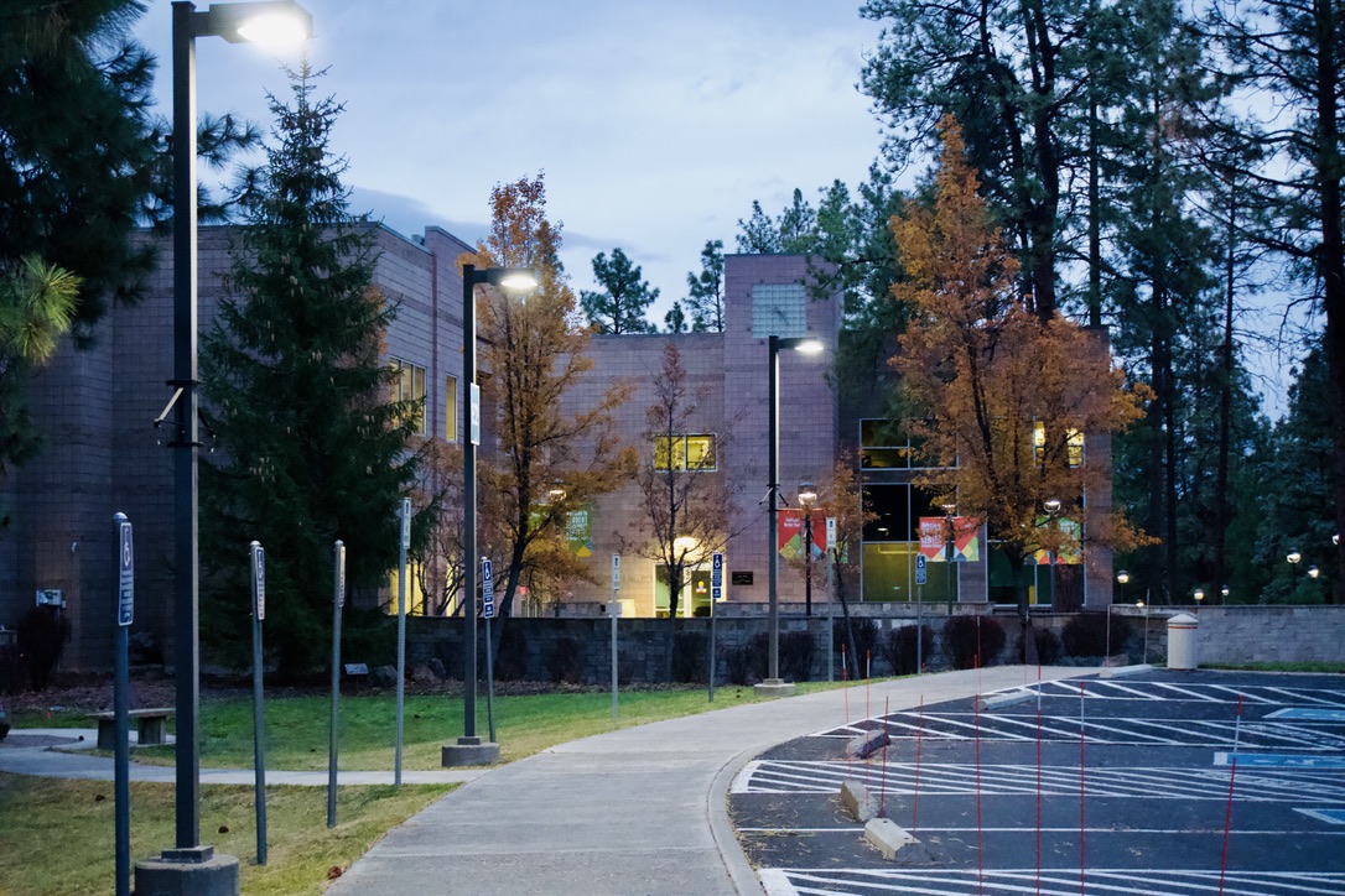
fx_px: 2410
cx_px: 672
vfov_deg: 21.1
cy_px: 448
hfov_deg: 31.2
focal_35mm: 64
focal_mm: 43
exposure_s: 1/60
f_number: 5.6
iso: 6400
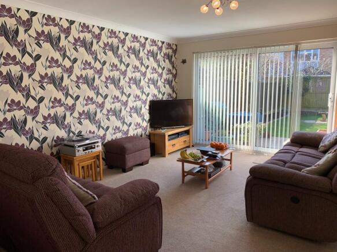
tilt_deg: -7.6
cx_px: 168
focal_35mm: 26
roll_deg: +0.2
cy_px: 126
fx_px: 253
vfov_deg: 53.0
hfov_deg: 67.3
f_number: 1.8
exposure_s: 1/203
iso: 25
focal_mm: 4.25
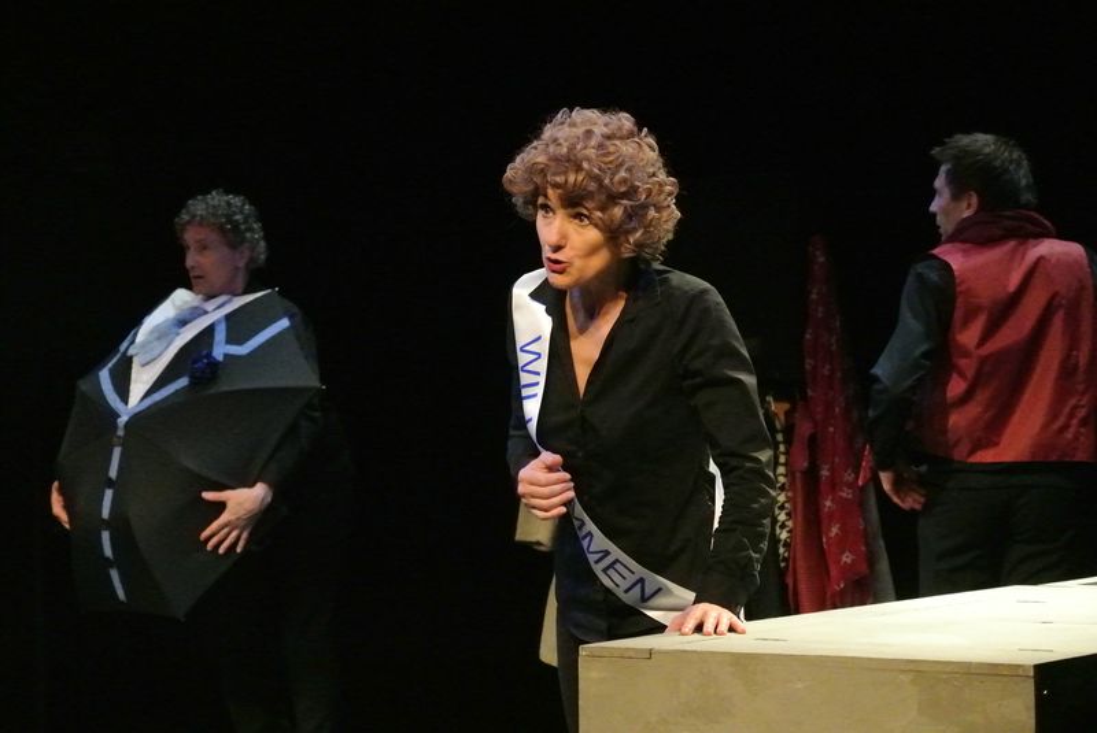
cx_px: 548
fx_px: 3629
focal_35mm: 119
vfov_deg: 11.5
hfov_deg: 17.2
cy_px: 366
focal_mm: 44.2
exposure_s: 1/200
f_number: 4.5
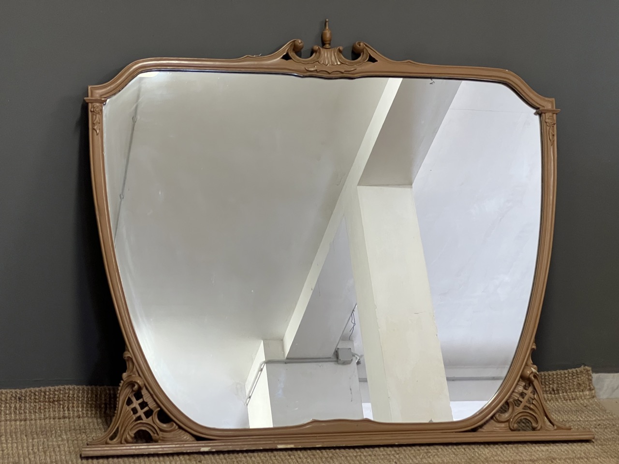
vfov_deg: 19.1
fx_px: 1377
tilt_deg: -8.6
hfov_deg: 25.3
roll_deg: -1.5
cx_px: 310
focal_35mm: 77
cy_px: 232
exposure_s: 1/50
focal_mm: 9
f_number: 2.8
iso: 400
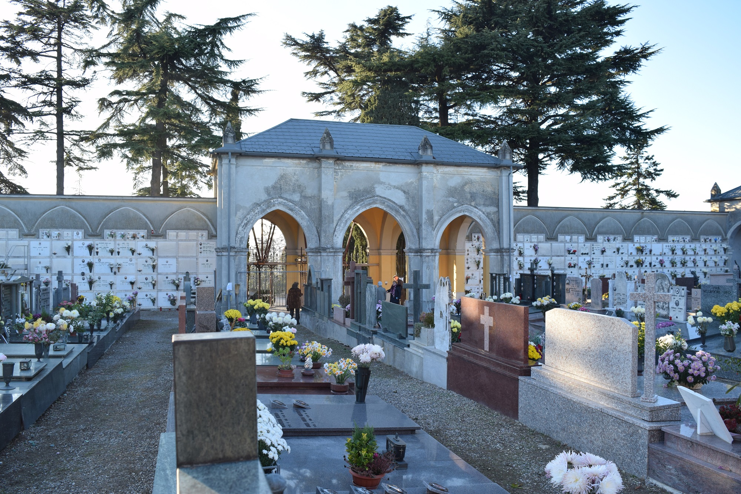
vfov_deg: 47.9
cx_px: 370
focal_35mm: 27
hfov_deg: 67.4
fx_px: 556
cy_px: 247
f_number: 5.6
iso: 200
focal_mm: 18
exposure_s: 1/125
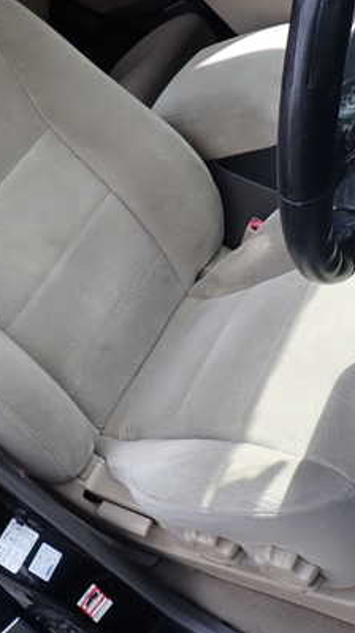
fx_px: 687
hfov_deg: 28.6
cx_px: 98
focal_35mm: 41
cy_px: 327
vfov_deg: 49.4
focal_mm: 4.5
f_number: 2.8
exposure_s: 1/250
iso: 100
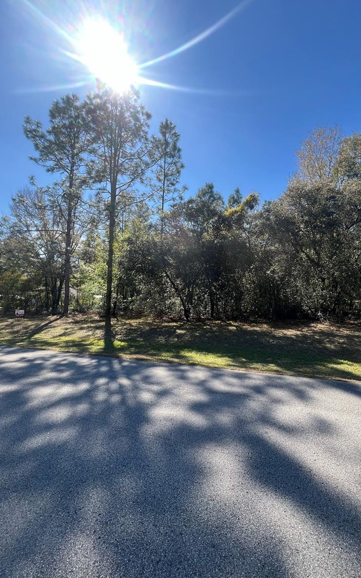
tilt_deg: +0.9
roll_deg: -2.2
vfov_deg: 105.3
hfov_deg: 78.3
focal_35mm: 14
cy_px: 292
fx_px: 220
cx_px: 203
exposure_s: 1/531
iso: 32
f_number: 1.8
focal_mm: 1.57
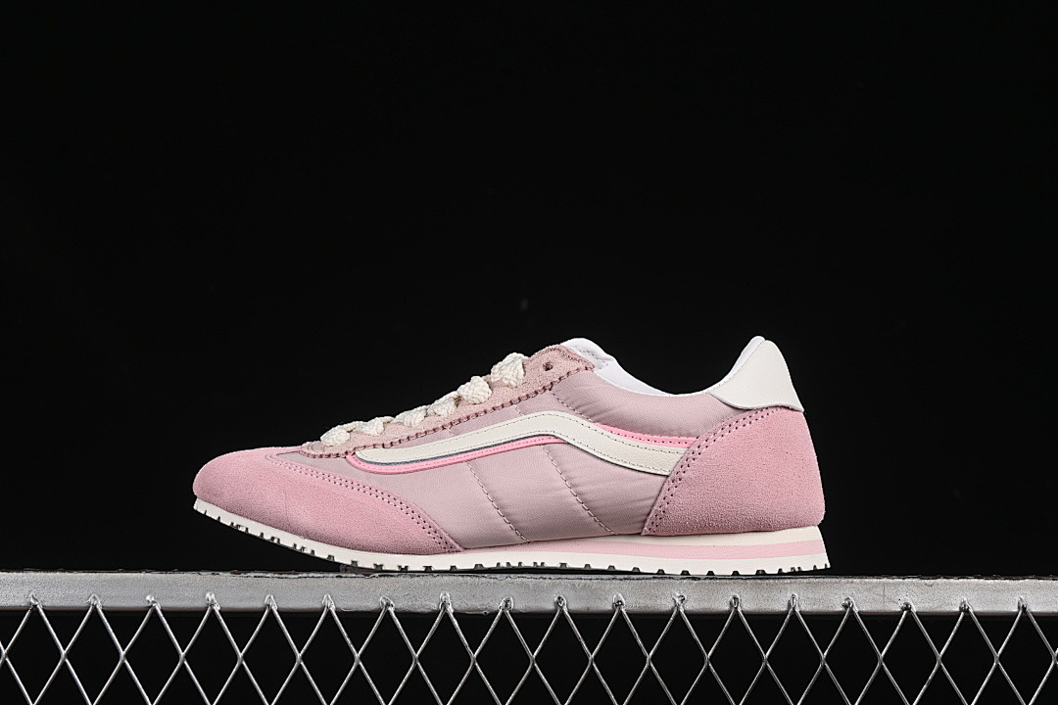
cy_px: 352
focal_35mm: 75
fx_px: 2204
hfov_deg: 27.0
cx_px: 529
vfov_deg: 18.2
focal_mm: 50
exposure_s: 1/80
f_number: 8
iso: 160
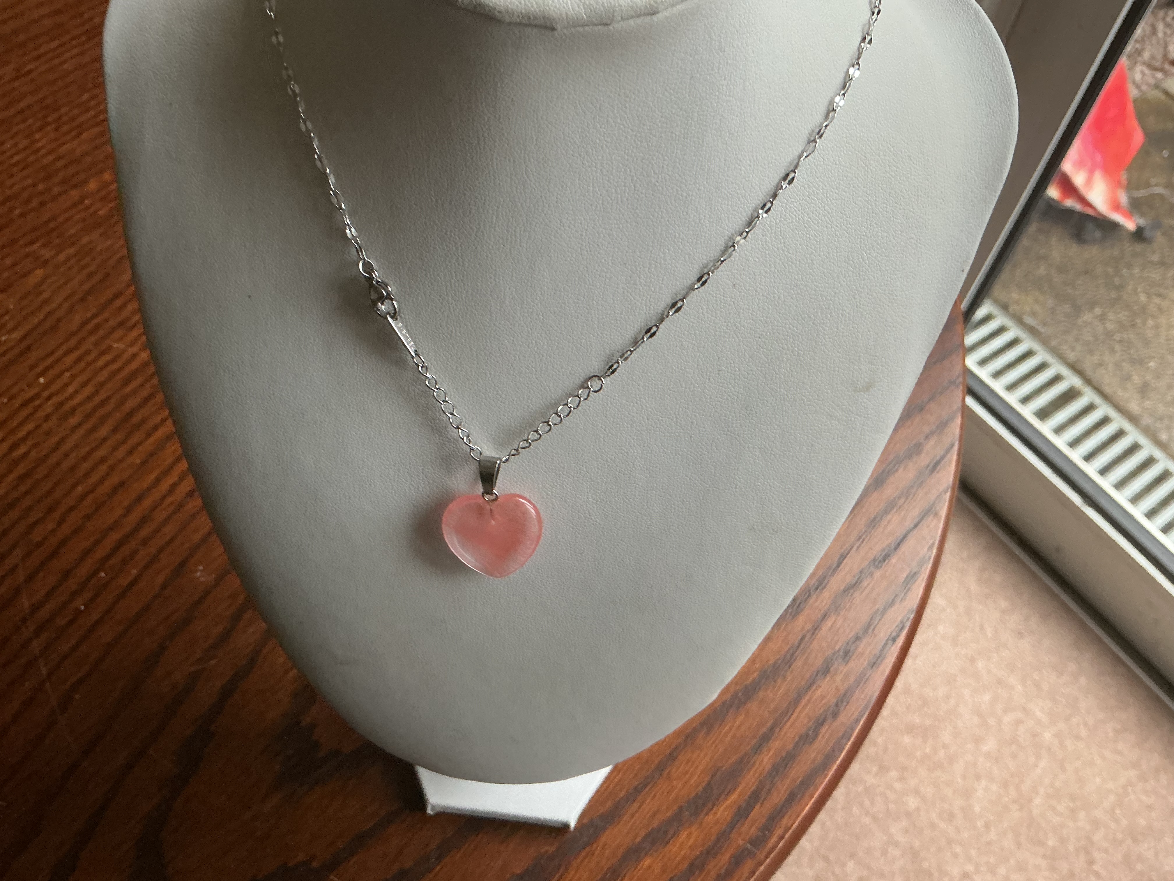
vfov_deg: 48.2
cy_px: 440
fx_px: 984
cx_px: 587
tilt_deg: -56.5
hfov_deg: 61.7
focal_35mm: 29
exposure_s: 1/50
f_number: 1.8
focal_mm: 3
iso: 160
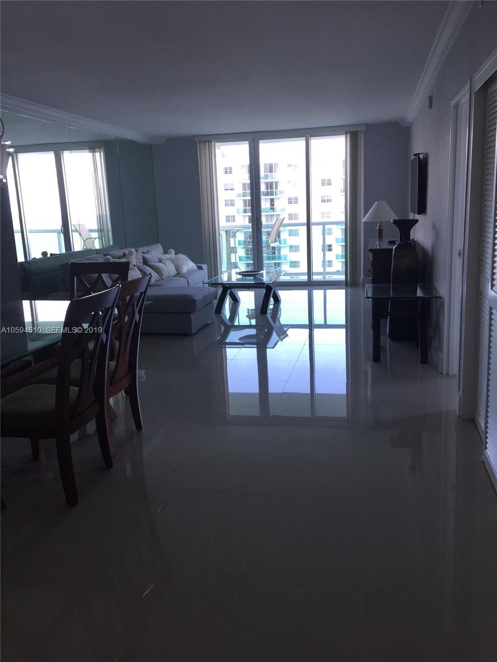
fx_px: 555
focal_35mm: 29
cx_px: 248
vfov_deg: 61.7
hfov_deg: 48.2
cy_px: 331
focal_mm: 4.15
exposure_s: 1/120
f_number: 2.2
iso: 40
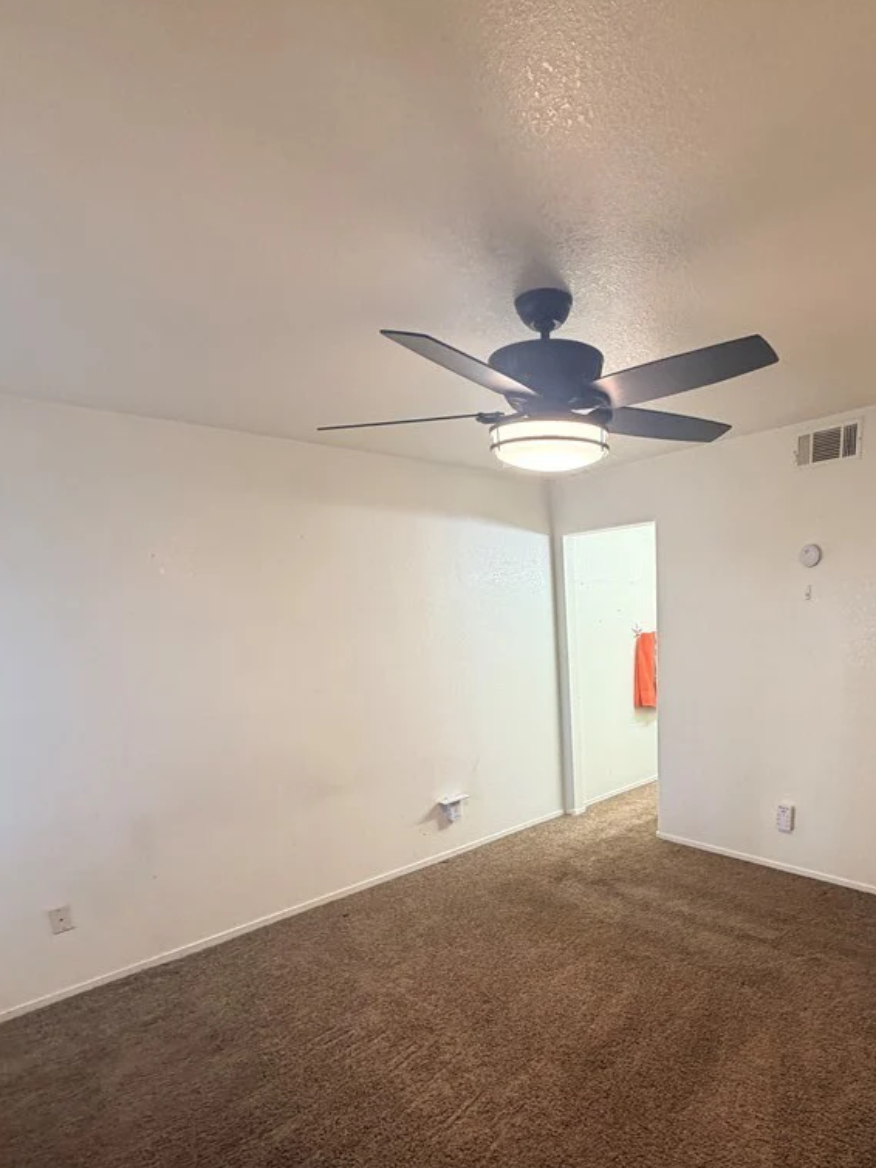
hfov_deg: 66.9
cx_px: 580
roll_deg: +3.5
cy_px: 769
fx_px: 641
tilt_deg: -12.6
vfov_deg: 82.1
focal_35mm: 19
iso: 200
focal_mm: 2.22
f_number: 2.2
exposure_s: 1/60
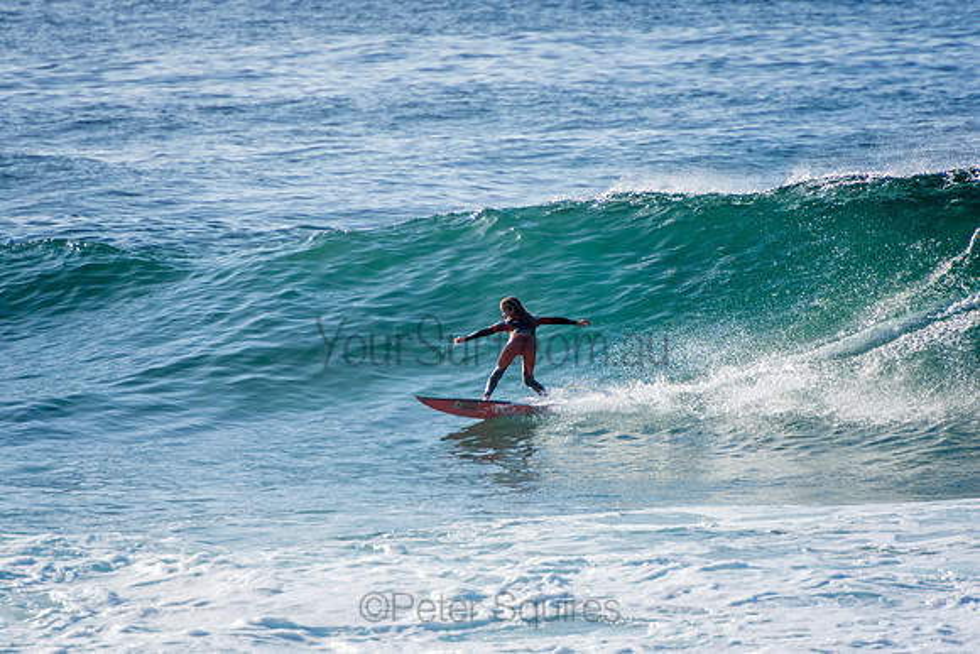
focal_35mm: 600
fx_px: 16336
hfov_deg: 3.4
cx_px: 490
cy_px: 327
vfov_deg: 2.3
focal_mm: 400
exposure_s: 1/2000
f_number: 5.6
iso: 220
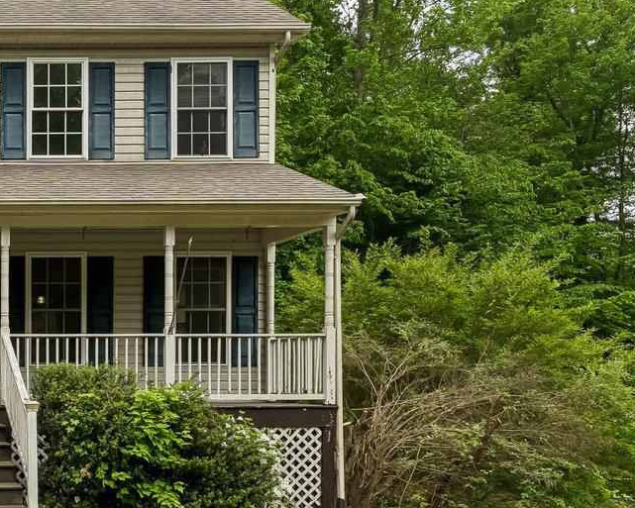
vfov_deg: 32.5
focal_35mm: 46
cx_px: -98
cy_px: 313
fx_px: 868
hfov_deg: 33.7
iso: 640
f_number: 7.1
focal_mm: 15.4
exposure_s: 1/1250
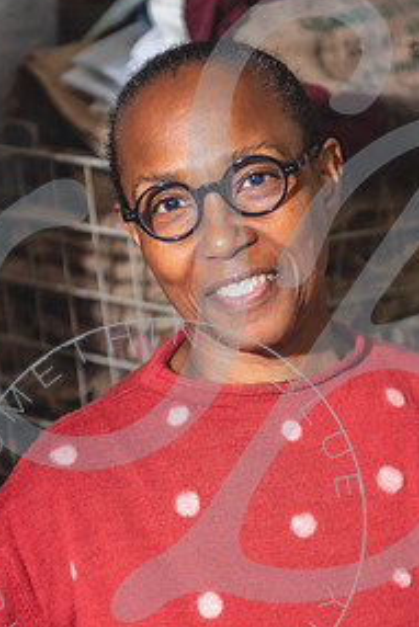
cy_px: 355
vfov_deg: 18.6
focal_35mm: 110
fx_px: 1918
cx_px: 261
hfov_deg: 12.5
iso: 100
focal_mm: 70
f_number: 2.8
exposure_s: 1/160
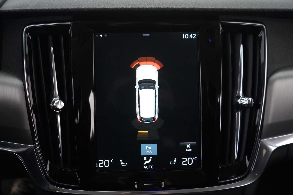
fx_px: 228
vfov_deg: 46.4
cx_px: 146
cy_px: 98
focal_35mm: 28
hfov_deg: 65.5
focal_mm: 28
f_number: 3.5
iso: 12800
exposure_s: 1/125
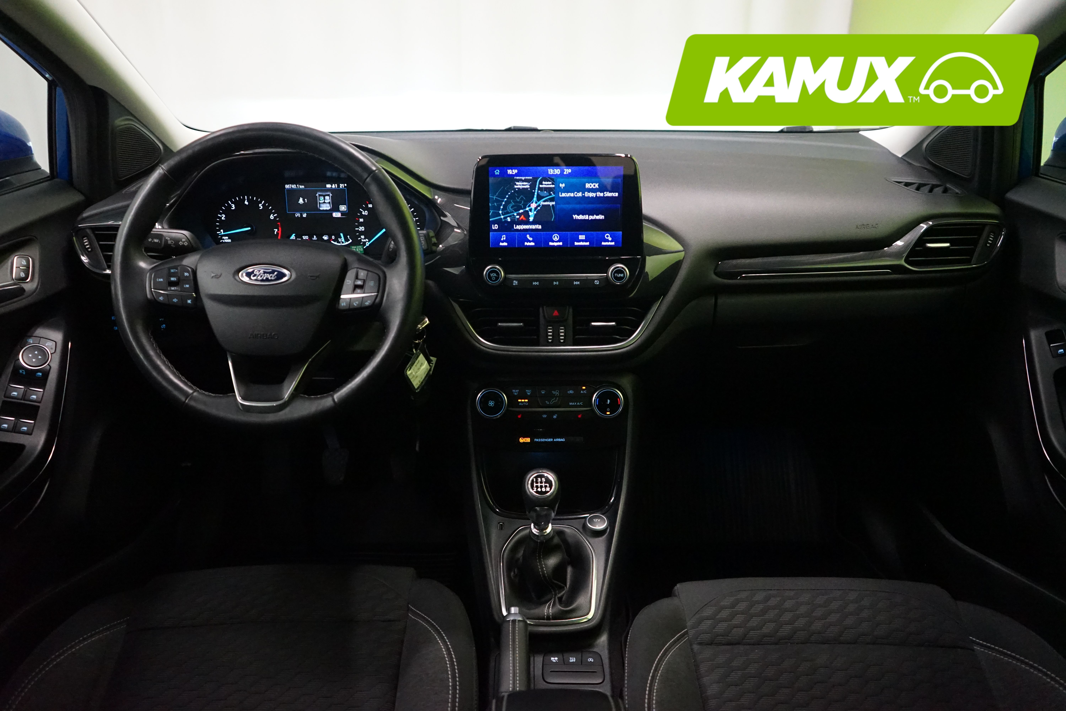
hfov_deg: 65.5
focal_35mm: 28
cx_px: 533
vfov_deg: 46.4
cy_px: 356
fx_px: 829
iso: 6400
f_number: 3.5
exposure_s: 1/80
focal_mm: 28
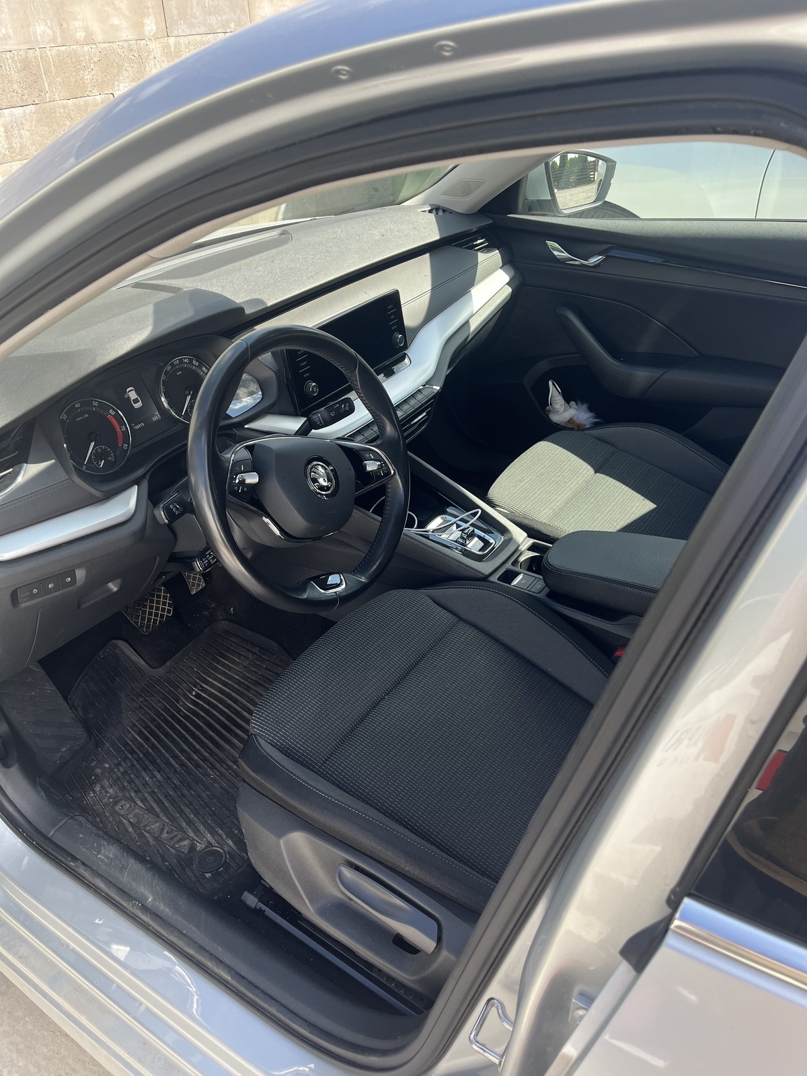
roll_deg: +3.3
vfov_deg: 67.3
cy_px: 538
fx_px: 808
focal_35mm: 26
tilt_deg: -33.1
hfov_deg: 53.1
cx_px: 404
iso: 50
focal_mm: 5.1
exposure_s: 1/467
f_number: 1.6
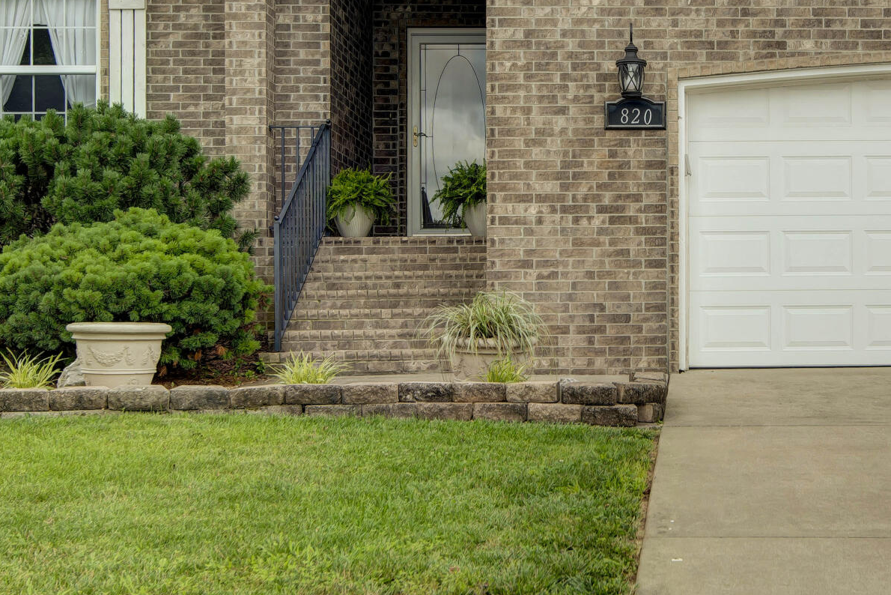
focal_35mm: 58
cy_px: 164
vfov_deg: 23.2
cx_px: 648
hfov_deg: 33.9
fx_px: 1436
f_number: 6.7
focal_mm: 23
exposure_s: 1/90
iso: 100
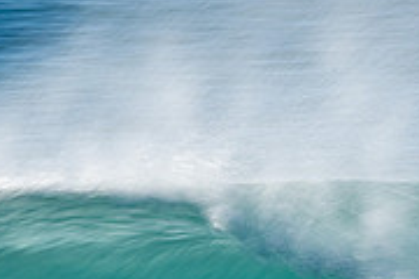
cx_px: 270
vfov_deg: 0.6
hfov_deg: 0.9
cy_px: 387
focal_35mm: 2422
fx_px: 28187
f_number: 25
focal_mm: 500
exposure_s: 1/30
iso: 100
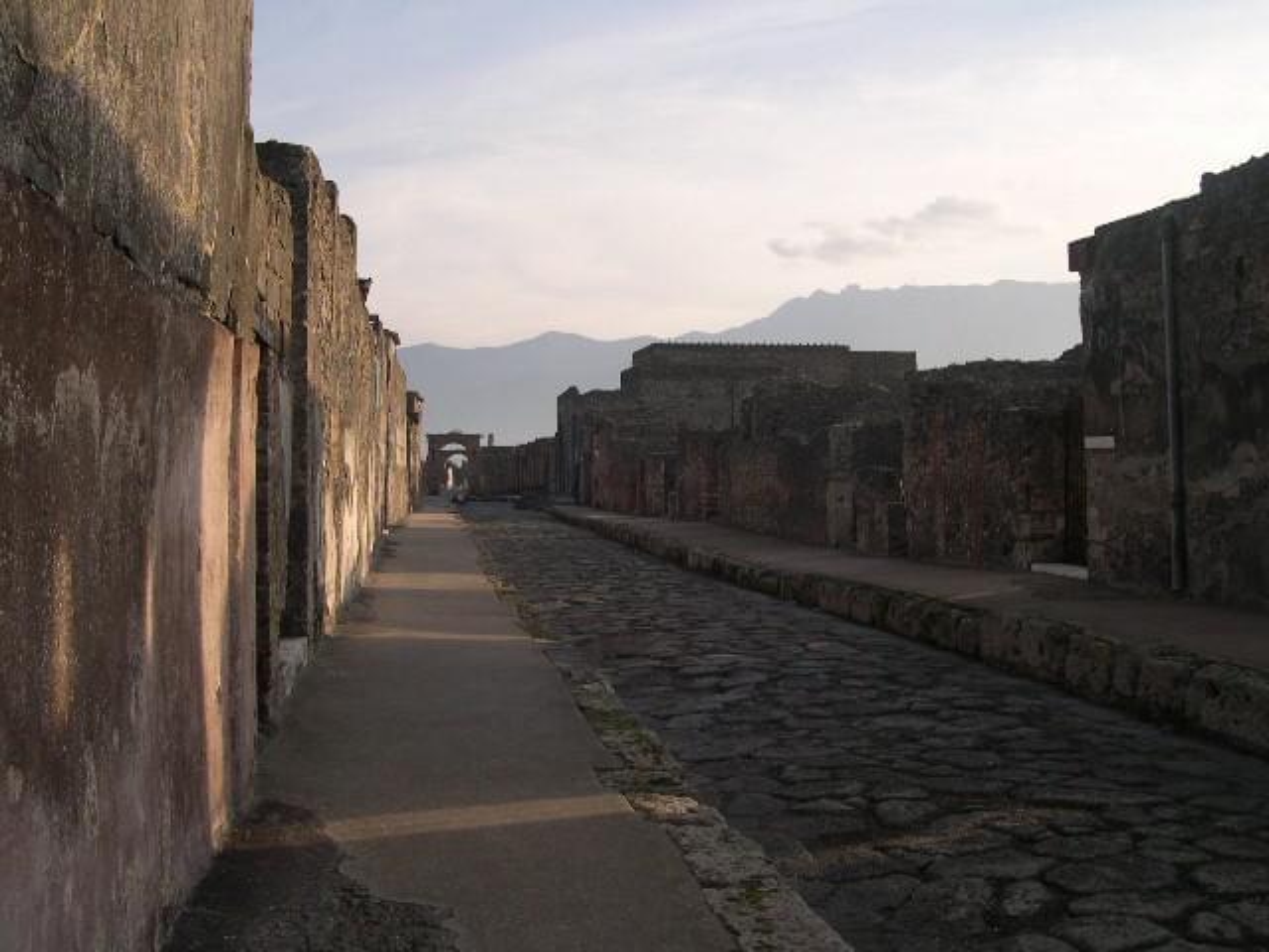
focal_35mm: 38
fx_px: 1393
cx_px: 634
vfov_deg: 37.7
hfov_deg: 49.0
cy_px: 476
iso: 100
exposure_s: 1/118
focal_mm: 8
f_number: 7.6
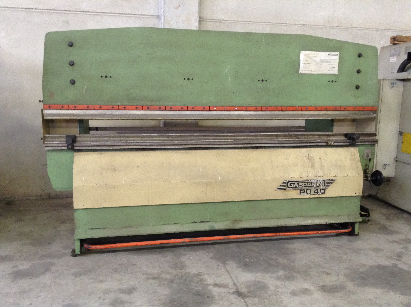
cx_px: 206
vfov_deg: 42.8
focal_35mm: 33
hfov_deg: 55.4
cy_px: 154
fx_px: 391
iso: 200
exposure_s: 1/17
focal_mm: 3.3
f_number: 2.4
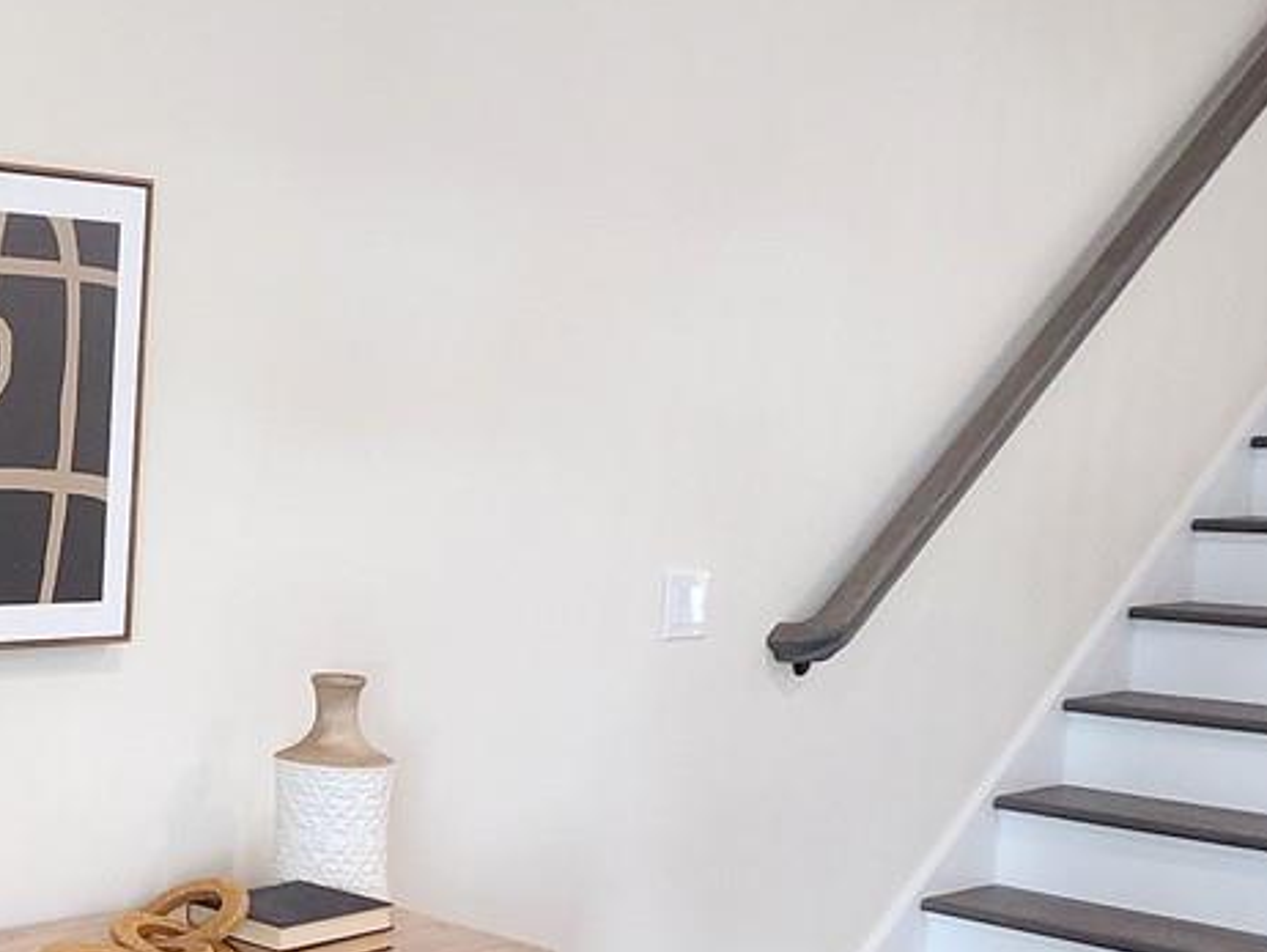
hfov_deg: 32.3
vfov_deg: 31.9
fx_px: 1648
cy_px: 647
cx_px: -359
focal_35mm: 45
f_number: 2.2
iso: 250
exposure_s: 1/60
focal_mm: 1.74
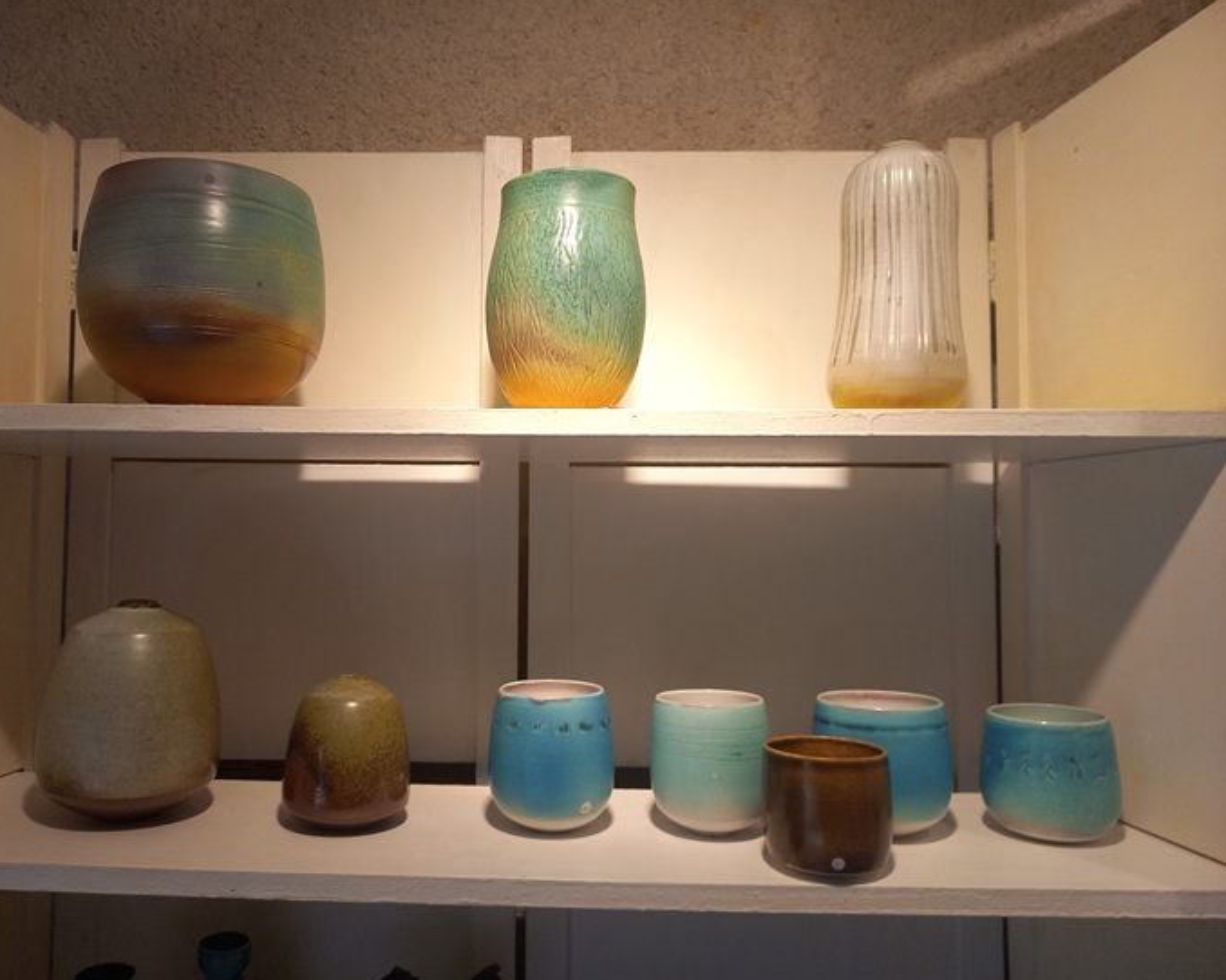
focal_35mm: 27
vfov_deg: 53.2
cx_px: 553
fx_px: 979
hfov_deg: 63.9
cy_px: 485
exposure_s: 1/50
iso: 100
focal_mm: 4.65
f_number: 1.8
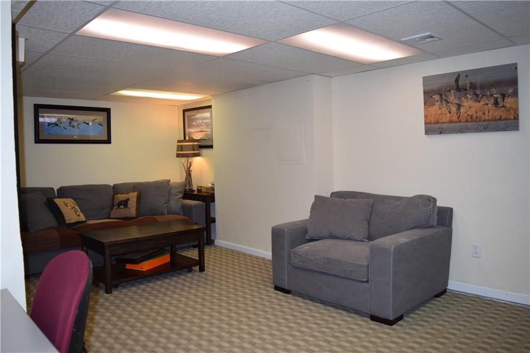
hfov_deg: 67.4
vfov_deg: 47.9
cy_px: 176
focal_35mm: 27
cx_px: 265
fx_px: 397
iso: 800
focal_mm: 18
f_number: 4.5
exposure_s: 1/80
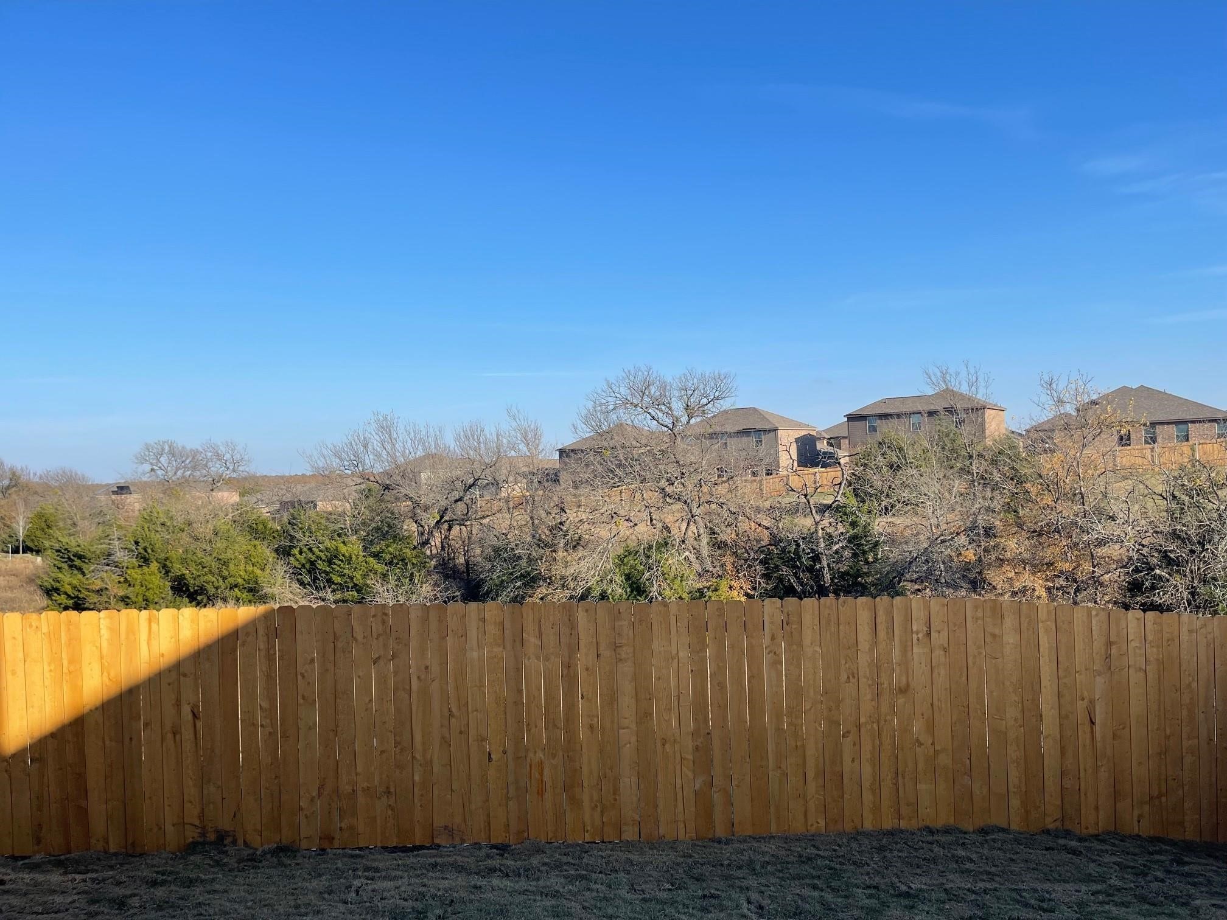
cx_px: 614
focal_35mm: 26
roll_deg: +2.1
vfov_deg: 53.1
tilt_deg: -0.7
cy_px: 460
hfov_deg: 67.3
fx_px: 922
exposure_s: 1/3344
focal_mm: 5.1
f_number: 1.6
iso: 32
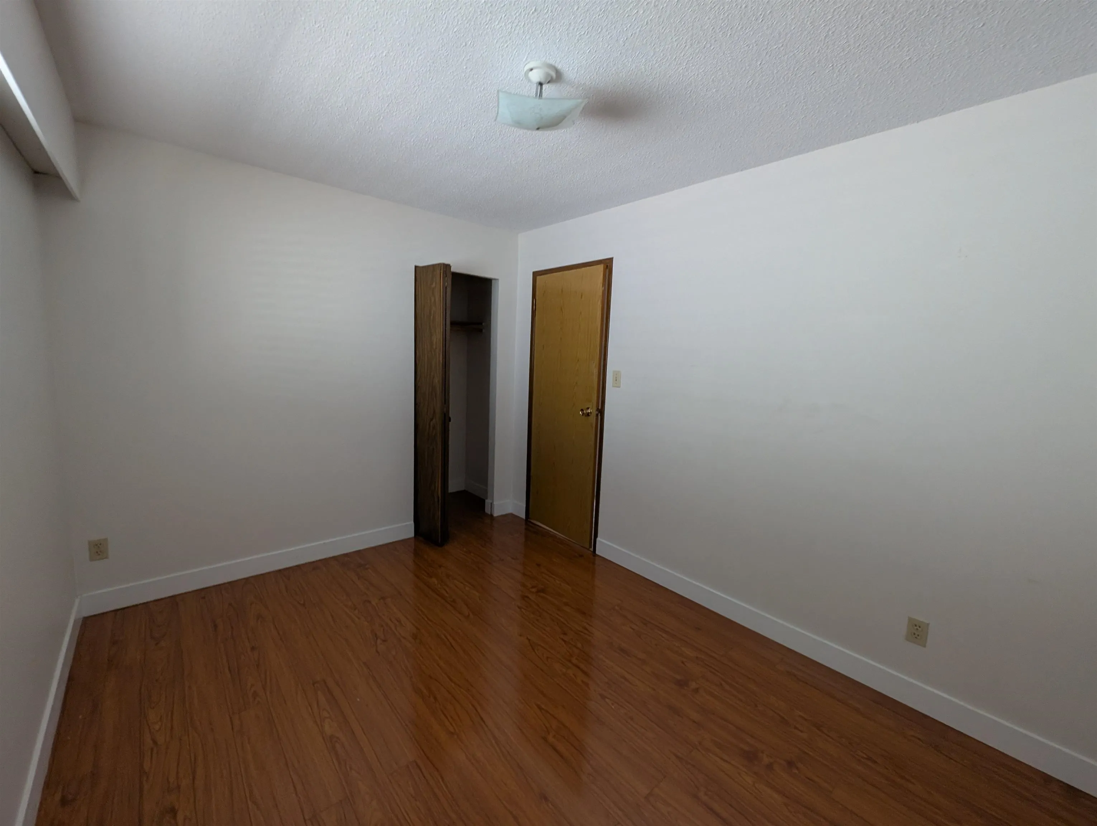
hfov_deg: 106.1
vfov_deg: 90.1
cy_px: 413
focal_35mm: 13
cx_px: 548
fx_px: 413
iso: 99
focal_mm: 1.95
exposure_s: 1/28.6
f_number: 2.2
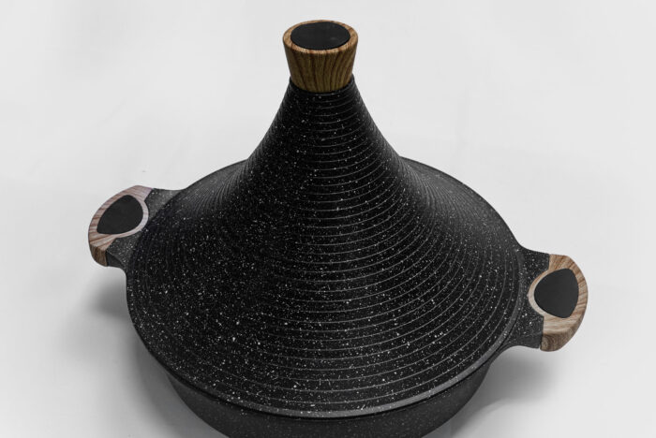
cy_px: 219
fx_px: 784
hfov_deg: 45.4
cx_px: 328
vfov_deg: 31.2
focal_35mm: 43
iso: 3200
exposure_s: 1/100
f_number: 13
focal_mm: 43
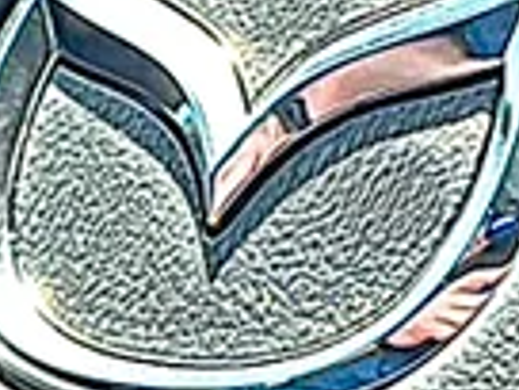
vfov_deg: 6.0
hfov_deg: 8.0
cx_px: 168
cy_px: 55
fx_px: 3703
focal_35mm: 247
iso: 80
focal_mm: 6.86
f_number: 1.78
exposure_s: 1/328
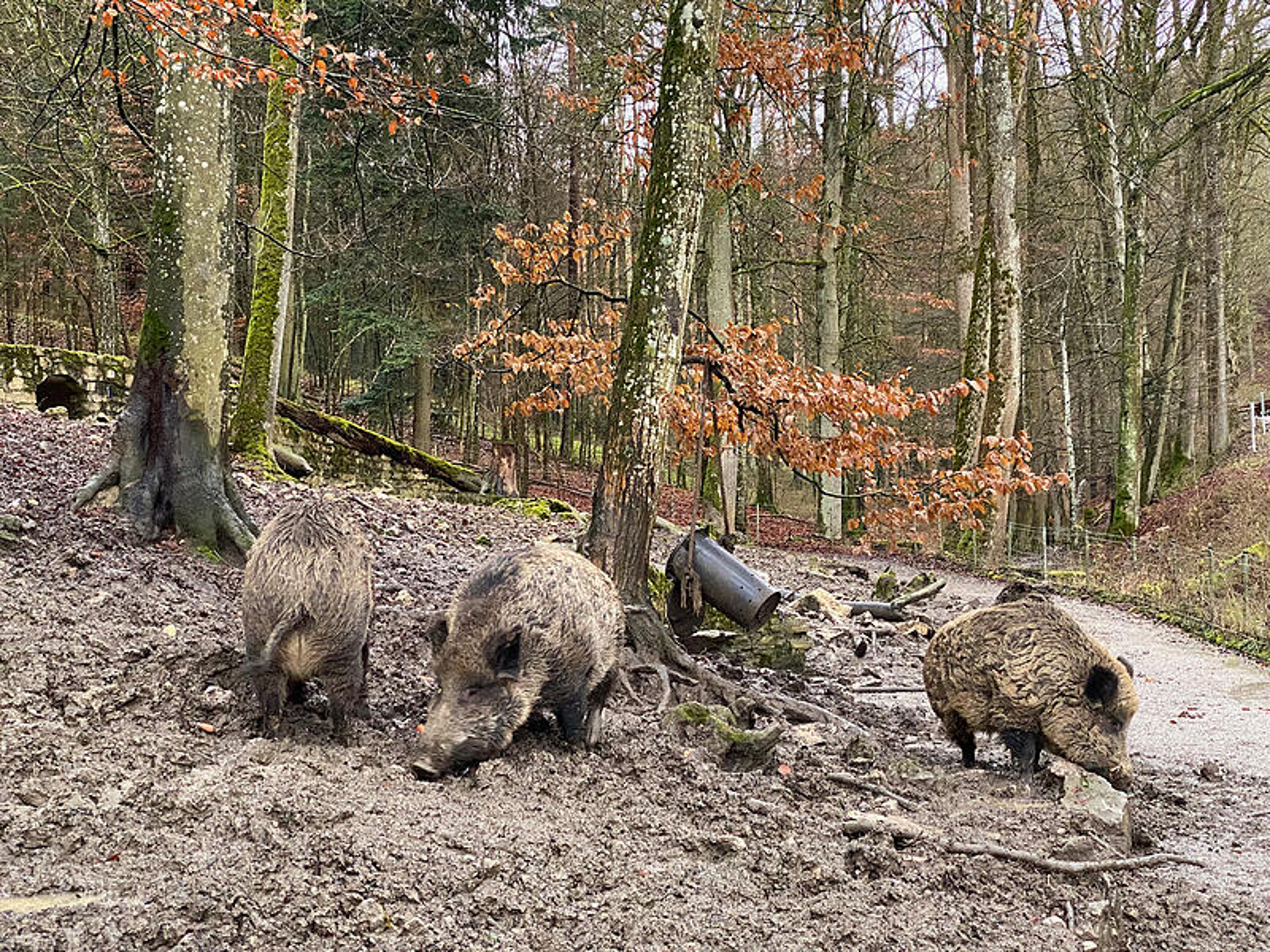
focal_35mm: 52
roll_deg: +2.1
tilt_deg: +4.2
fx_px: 1908
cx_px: 635
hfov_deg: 36.8
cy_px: 476
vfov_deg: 28.0
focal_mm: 6
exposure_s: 1/60
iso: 250
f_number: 2
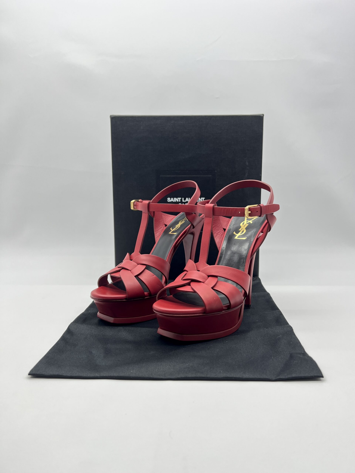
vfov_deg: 67.3
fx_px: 356
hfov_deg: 53.1
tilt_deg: -7.8
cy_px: 236
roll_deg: -0.3
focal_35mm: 26
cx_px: 178
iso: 40
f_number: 1.5
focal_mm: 5.7
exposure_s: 1/100
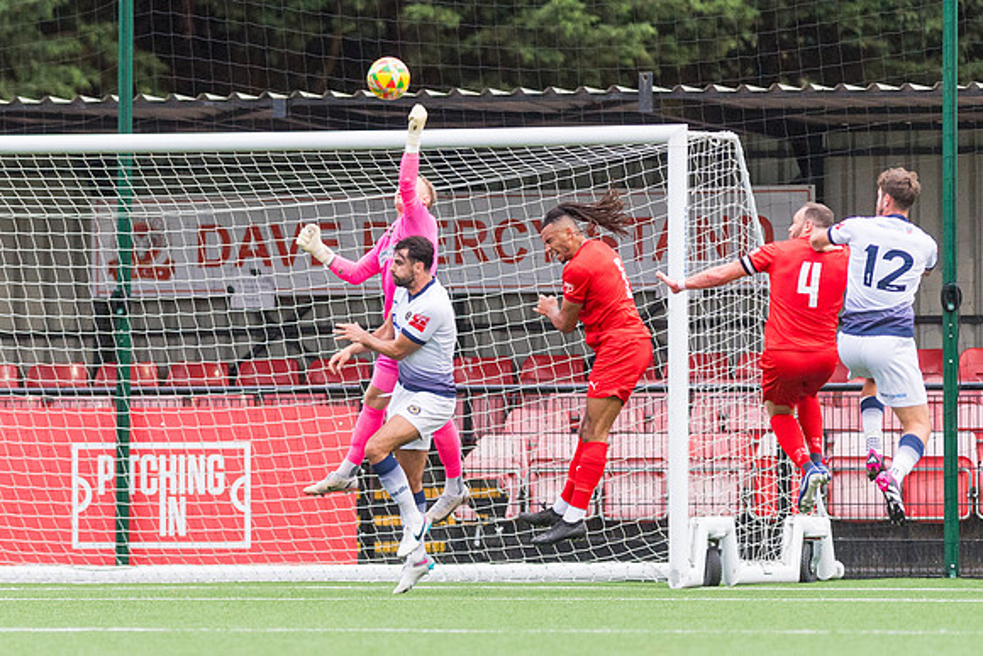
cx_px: 357
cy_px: 352
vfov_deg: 2.4
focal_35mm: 575
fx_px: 15690
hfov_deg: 3.6
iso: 1600
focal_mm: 300
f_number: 2.8
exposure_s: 1/1600
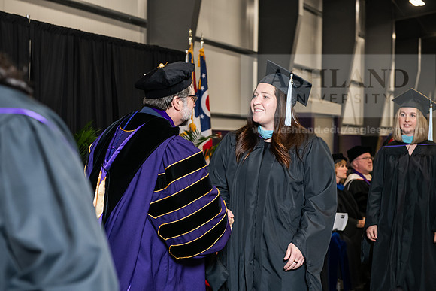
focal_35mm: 66
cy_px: 146
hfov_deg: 30.5
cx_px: 218
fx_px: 799
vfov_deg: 20.6
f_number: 5
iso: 2000
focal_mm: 66
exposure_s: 1/200
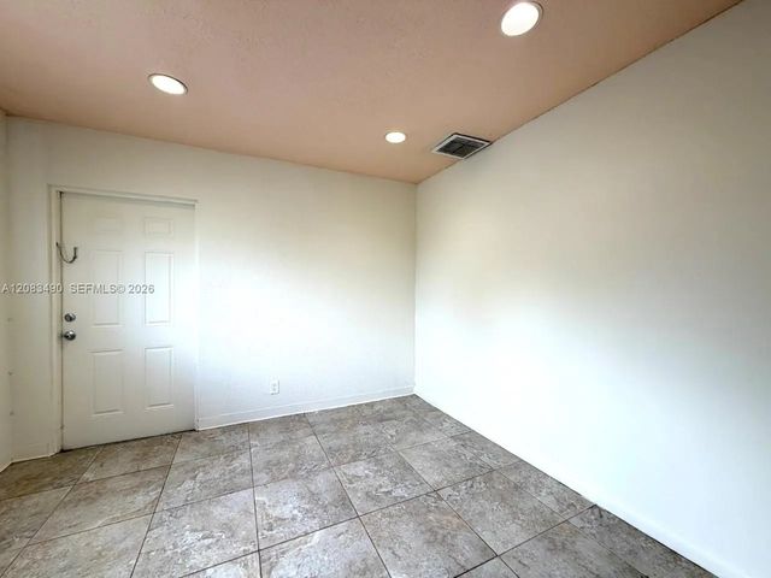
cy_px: 289
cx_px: 386
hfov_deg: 102.1
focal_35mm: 14
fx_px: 312
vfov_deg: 85.7
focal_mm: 2.22
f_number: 2.2
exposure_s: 1/120
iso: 160
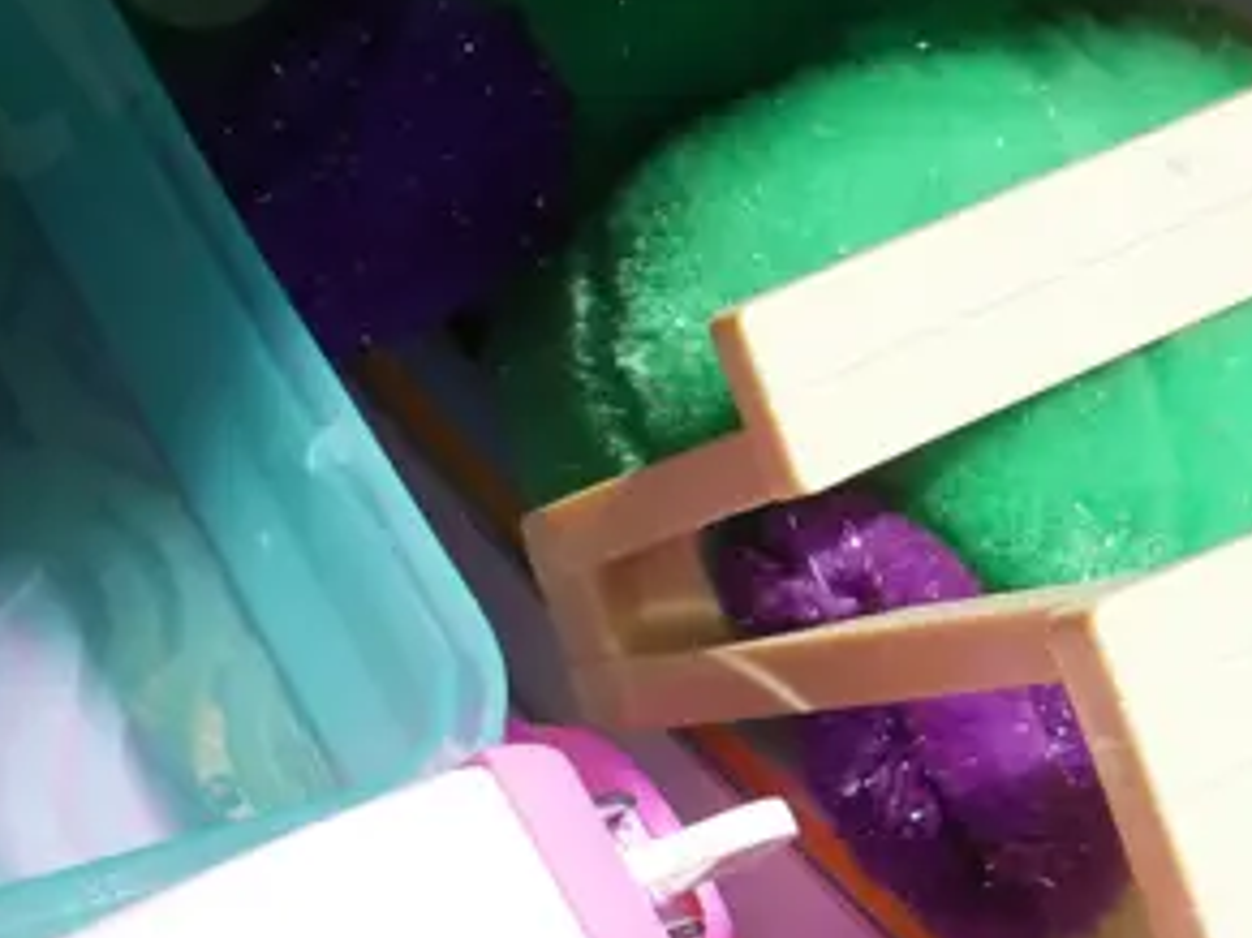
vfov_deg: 10.0
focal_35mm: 148
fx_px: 5351
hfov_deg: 13.0
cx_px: -314
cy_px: 308
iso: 1600
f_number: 4.6
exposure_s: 1/60
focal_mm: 21
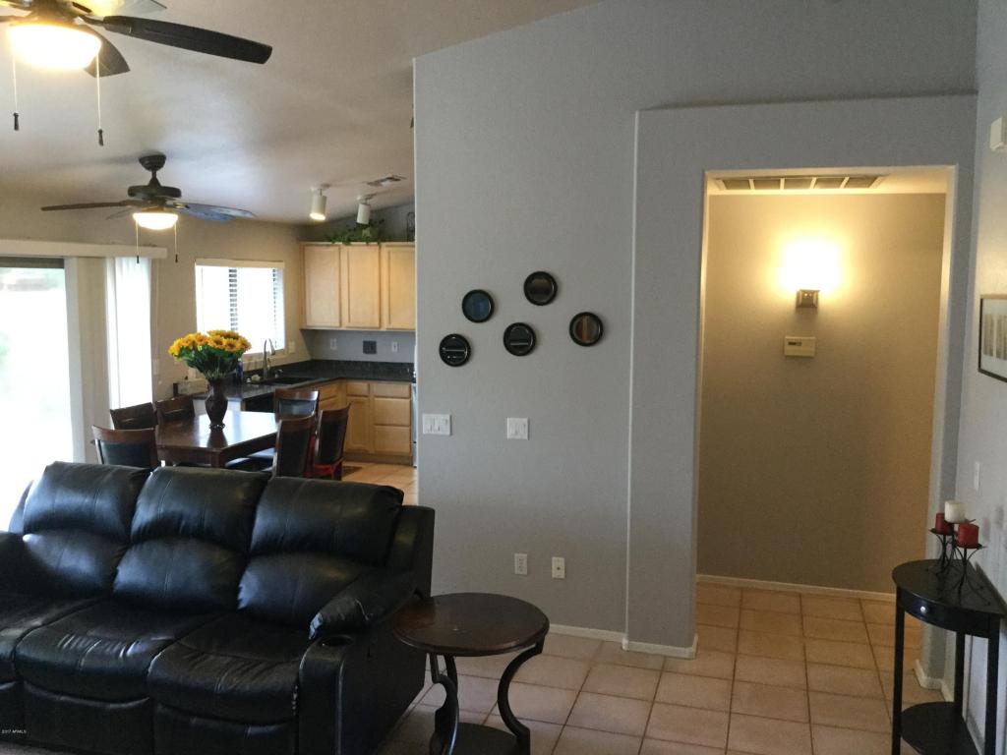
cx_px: 504
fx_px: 902
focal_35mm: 31
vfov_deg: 45.4
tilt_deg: -4.4
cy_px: 378
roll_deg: -1.4
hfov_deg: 58.4
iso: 125
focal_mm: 3.3
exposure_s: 1/30
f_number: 2.4
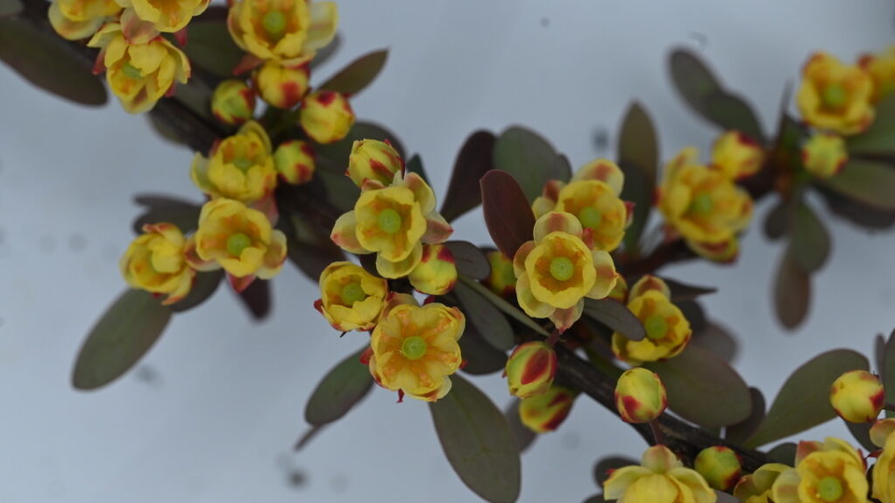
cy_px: 286
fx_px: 3928
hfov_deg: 13.0
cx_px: 448
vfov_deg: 7.3
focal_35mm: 166
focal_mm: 105
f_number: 11
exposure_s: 1/320
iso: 640
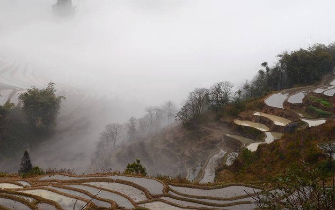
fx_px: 466
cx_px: 116
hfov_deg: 39.2
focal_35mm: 51
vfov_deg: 25.3
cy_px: 79
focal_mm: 35
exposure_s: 10
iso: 100
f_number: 16
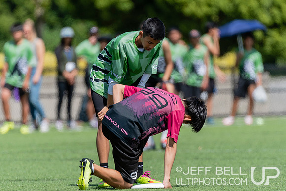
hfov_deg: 3.2
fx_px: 5057
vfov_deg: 2.2
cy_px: 101
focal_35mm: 636
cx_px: 146
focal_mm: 400
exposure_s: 1/1600
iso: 250
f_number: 4
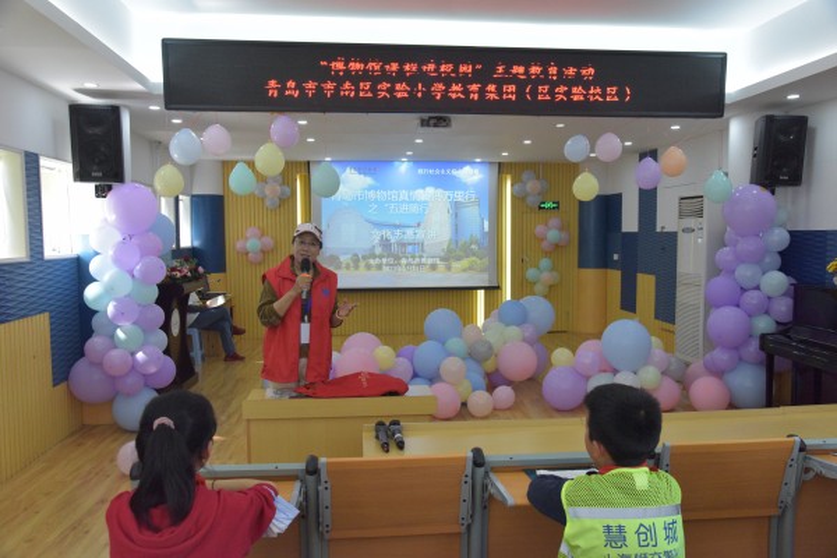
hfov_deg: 61.9
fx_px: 697
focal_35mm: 30
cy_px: 279
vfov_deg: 43.6
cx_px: 418
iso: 6400
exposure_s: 1/200
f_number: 7.1
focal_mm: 30
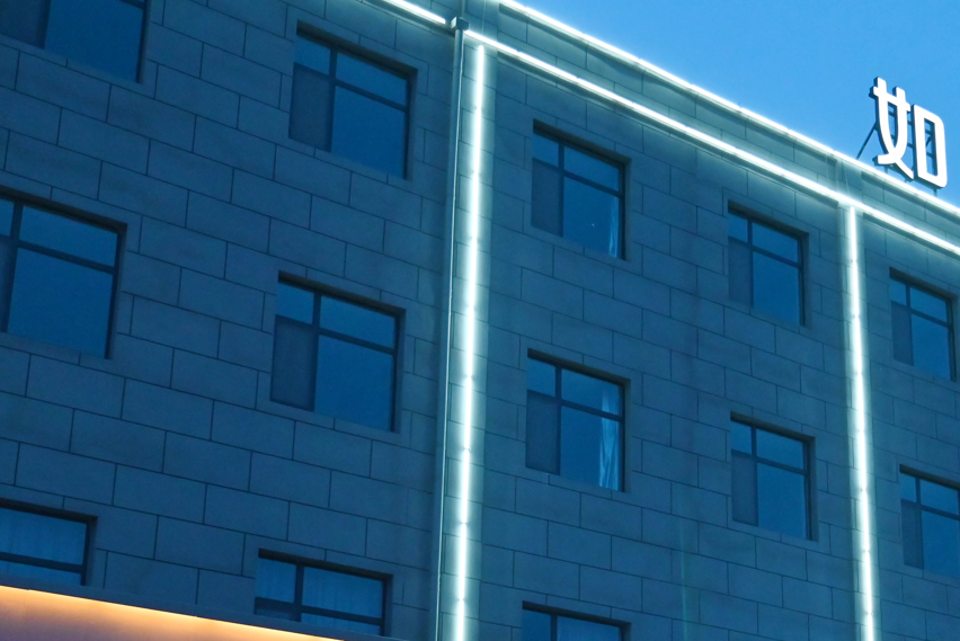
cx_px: 773
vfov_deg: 21.7
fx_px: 1628
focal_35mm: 61
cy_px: 586
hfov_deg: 31.9
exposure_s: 1/80
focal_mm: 29.5
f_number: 4
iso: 3200
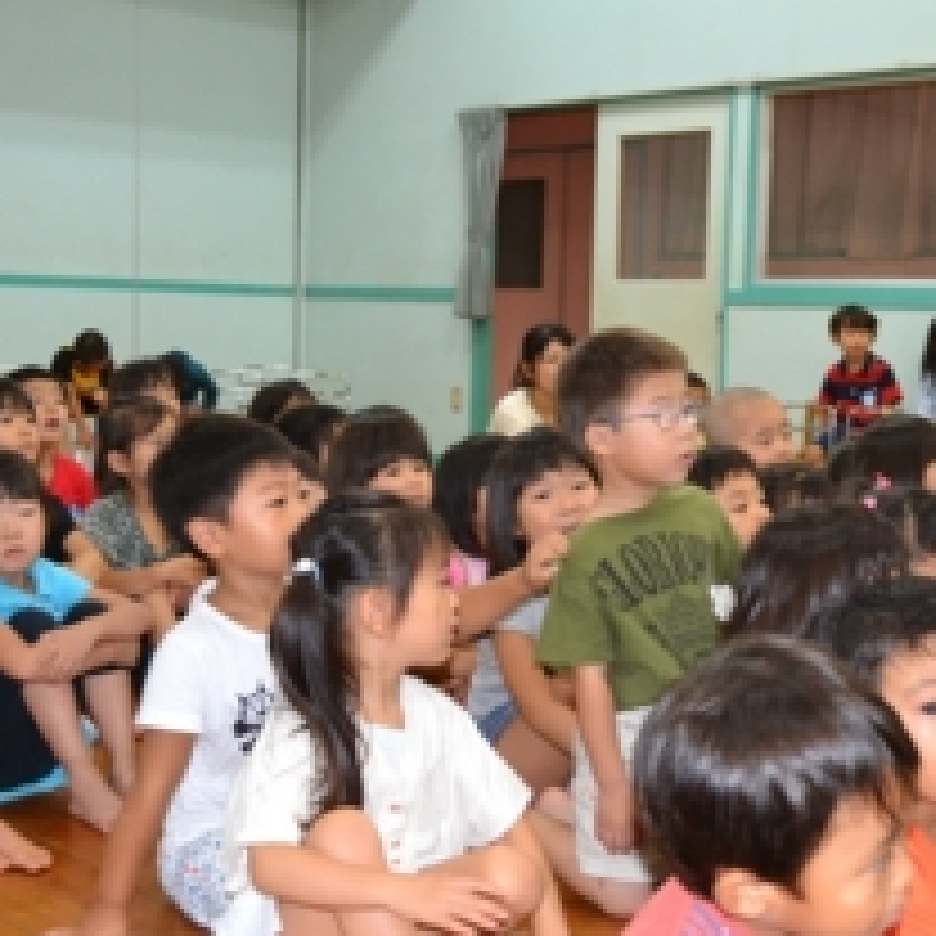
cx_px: 567
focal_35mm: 54
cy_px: 533
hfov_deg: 31.5
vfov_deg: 31.6
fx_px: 1652
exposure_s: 1/60
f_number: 3.8
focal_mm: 22
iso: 1250
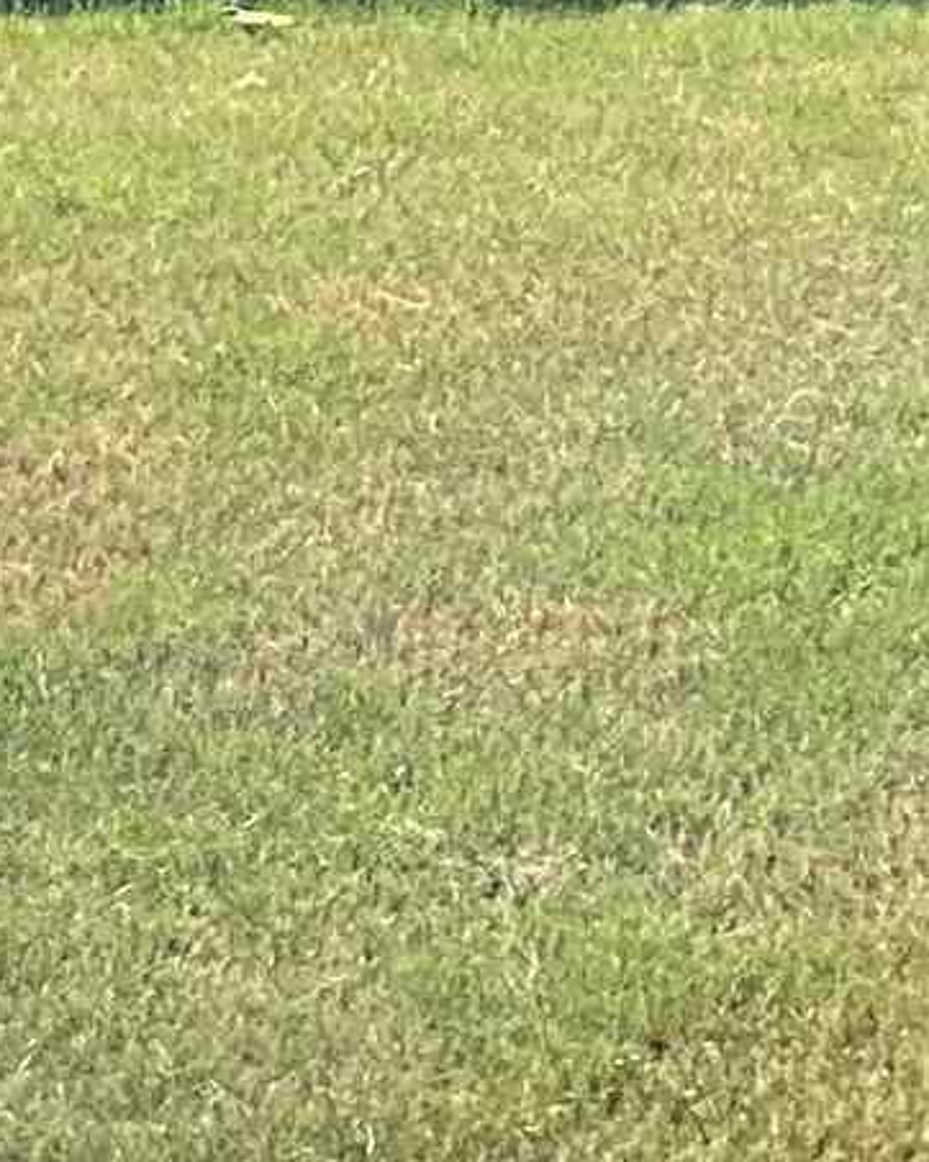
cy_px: -726
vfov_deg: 9.7
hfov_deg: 8.0
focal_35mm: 192
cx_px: -218
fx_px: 6603
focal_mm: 3
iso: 16
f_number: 1.8
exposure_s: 1/883
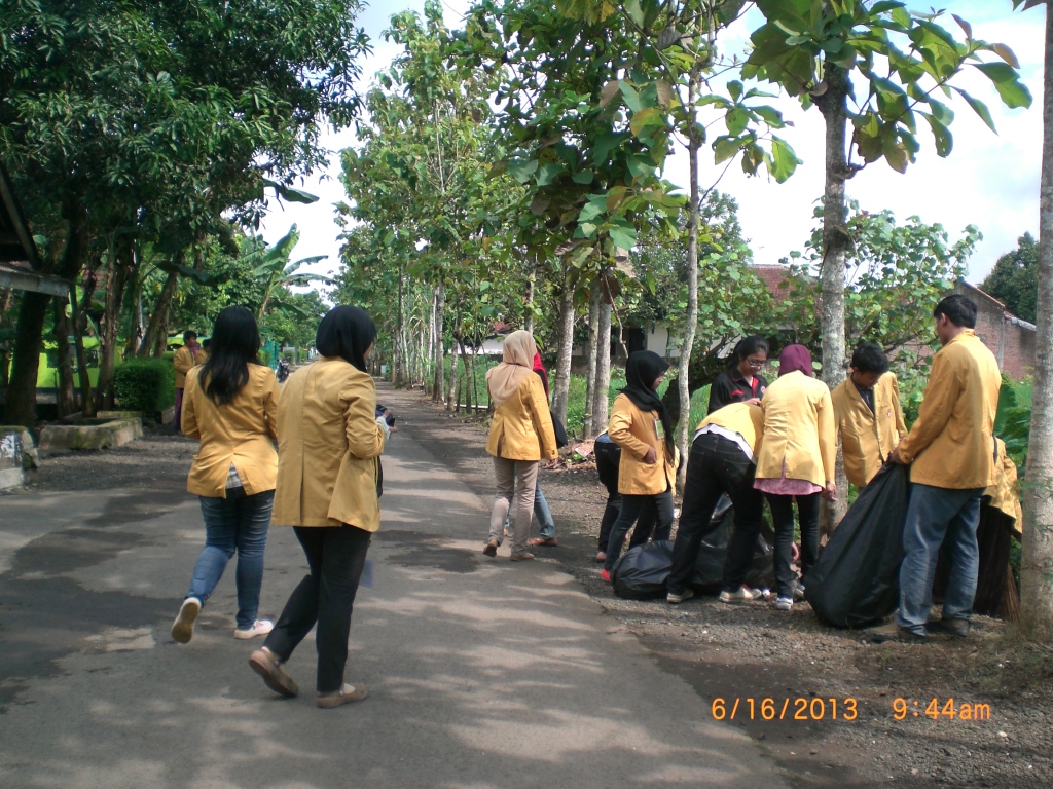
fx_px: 1156
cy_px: 394
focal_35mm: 38
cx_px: 526
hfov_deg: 49.0
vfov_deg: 37.7
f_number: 3.1
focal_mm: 6.3
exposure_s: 1/320
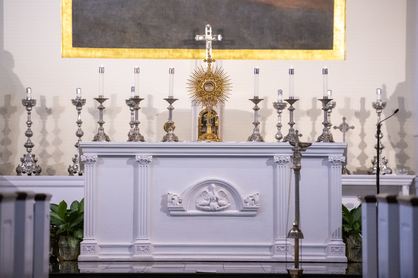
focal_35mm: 130
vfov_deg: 10.5
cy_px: 139
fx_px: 1509
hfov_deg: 15.8
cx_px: 209
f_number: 3.5
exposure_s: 1/1000
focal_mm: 130
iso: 5000
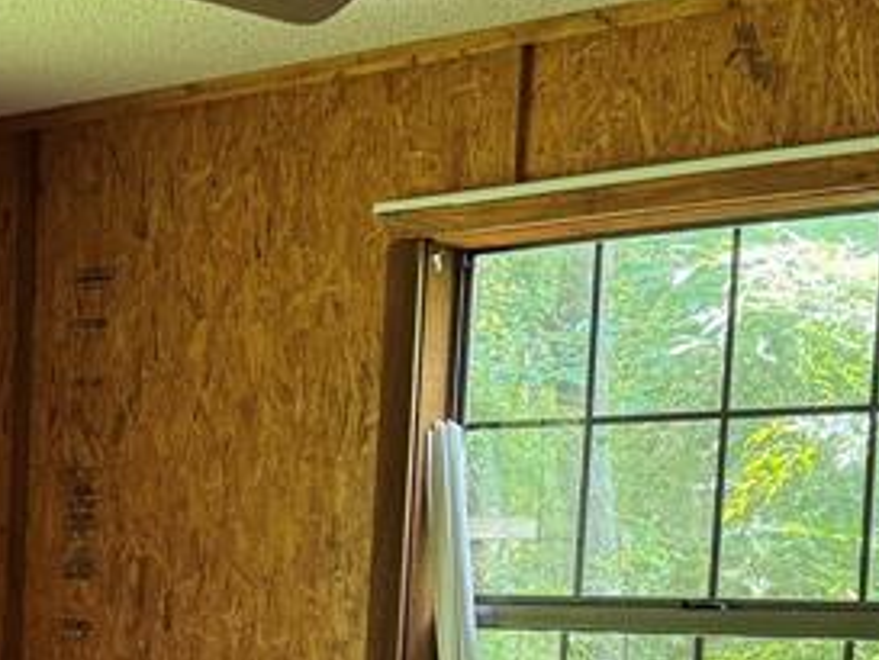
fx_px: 2286
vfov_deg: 15.9
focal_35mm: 90
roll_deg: -2.0
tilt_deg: -4.1
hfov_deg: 21.0
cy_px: 744
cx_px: 0
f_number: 1.78
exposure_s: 1/121
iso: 200
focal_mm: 6.76
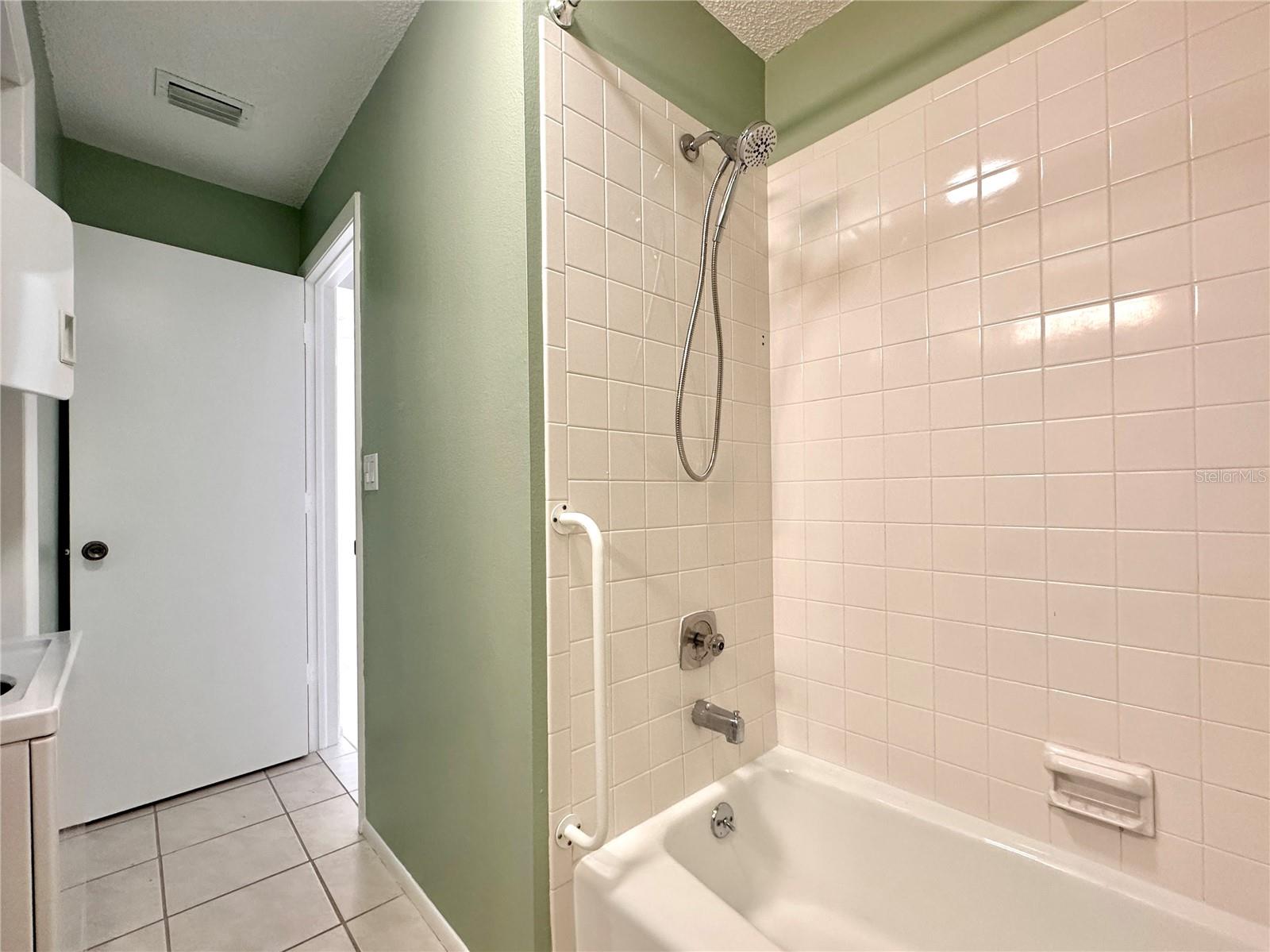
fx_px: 513
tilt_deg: +1.6
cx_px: 635
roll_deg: +2.9
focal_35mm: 14
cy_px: 476
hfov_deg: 102.1
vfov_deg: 85.6
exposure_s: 1/120
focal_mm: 2.22
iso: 160
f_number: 2.2
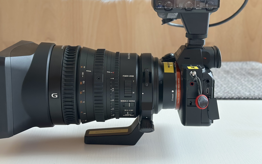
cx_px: 120
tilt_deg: -10.9
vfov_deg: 20.9
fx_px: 443
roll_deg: -0.3
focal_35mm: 62
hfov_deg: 32.9
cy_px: 59
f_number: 1.78
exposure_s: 1/60
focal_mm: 6.86
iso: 250
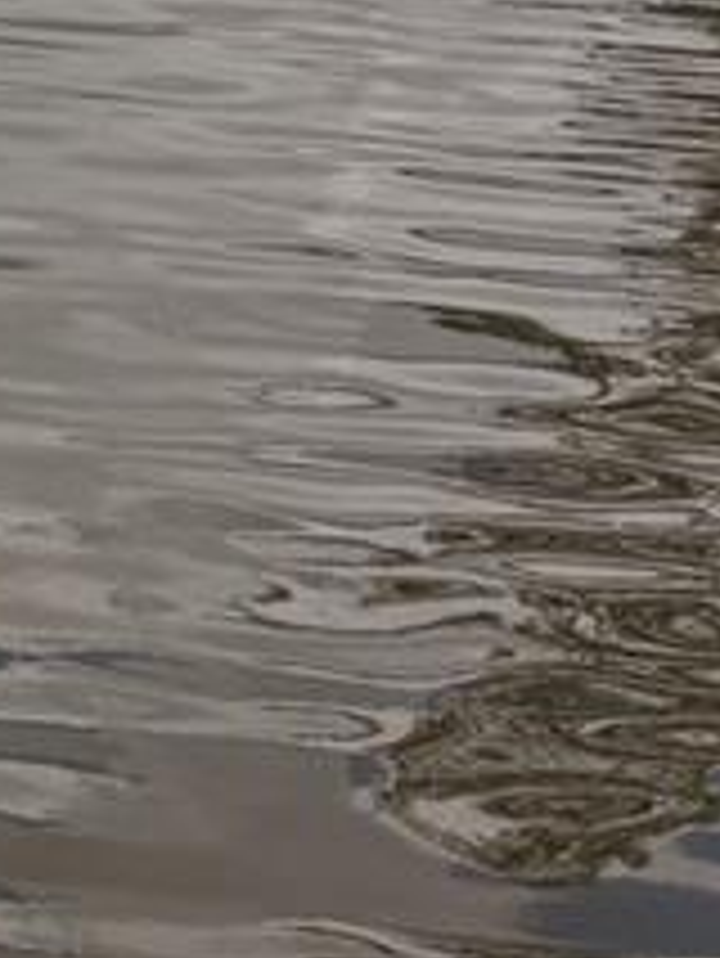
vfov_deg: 14.0
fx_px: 3740
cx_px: -1062
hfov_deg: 9.6
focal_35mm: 135
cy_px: -274
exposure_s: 1/5714
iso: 80
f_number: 1.78
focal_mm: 6.76
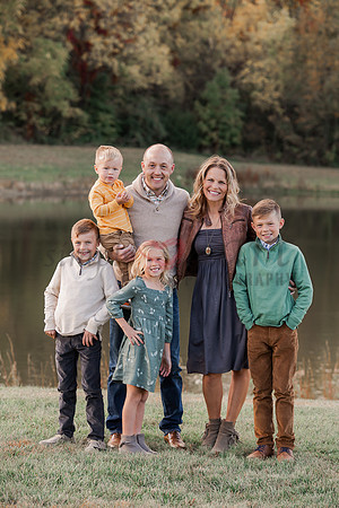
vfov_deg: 17.6
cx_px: 170
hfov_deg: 11.8
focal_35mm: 116
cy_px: 254
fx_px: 1638
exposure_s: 1/250
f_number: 4.5
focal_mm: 116
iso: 400
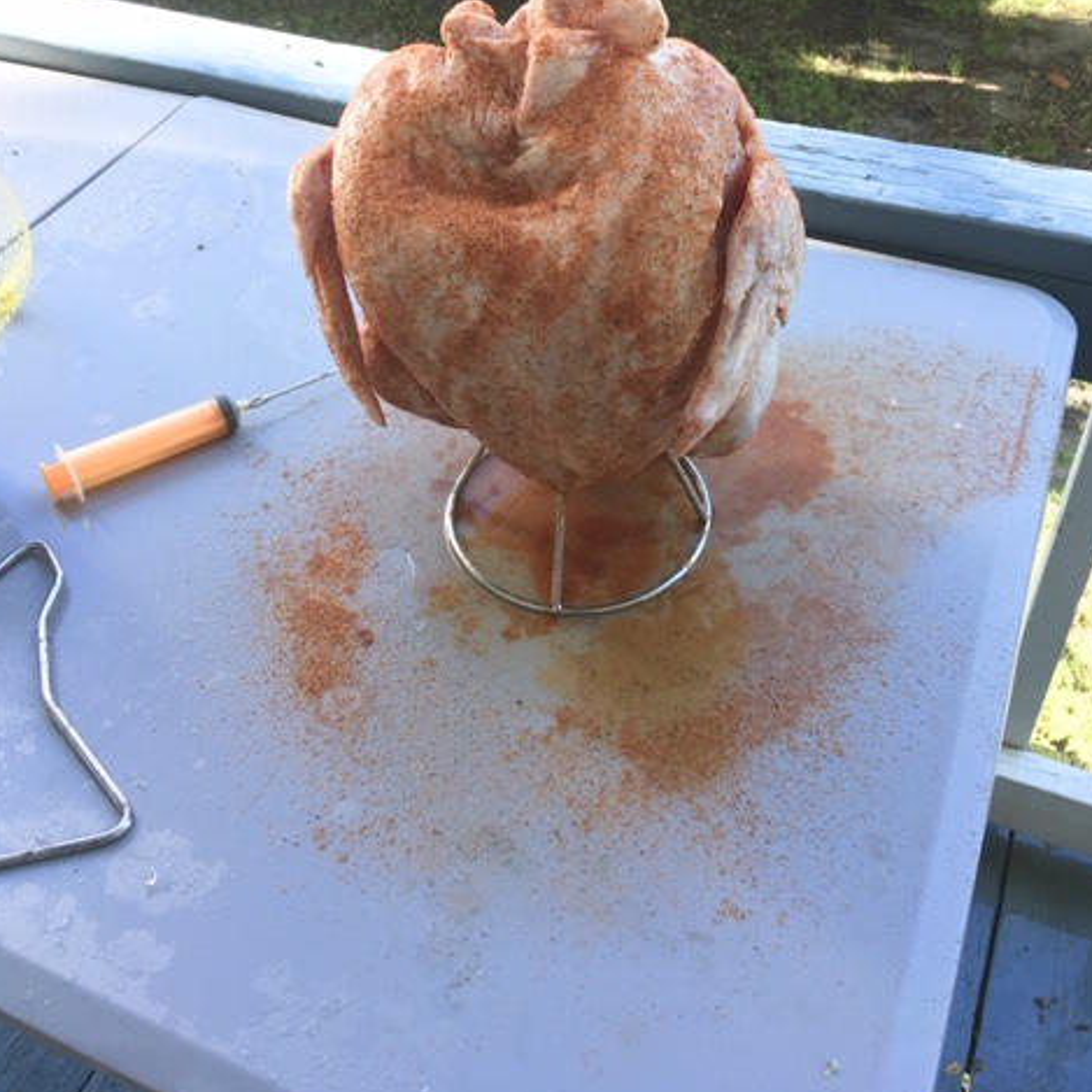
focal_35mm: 35
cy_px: 363
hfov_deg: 47.2
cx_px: 547
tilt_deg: -39.9
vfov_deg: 46.5
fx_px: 1249
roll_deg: +2.6
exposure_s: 1/120
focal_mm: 4.15
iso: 32
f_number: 2.2
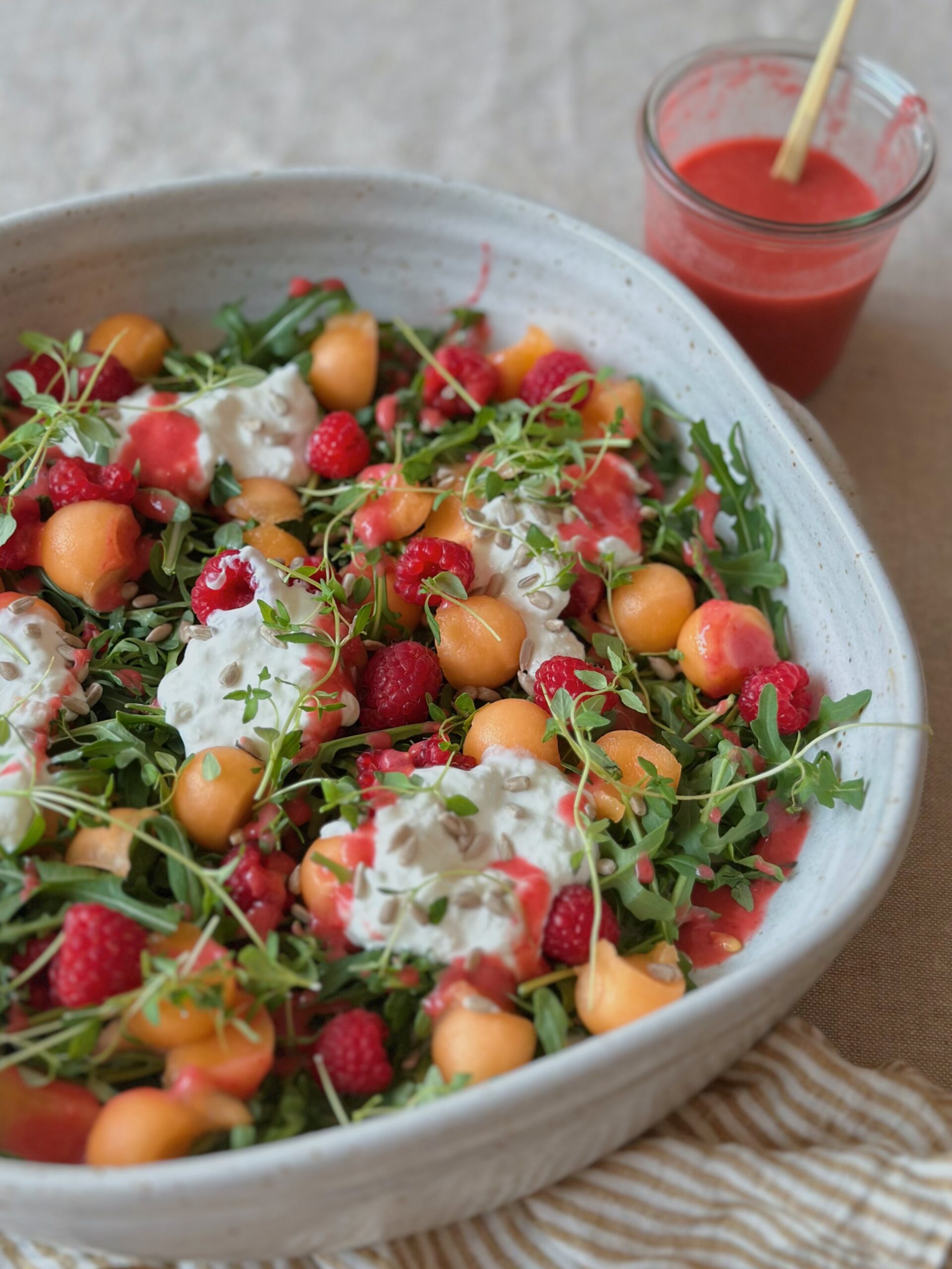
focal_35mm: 48
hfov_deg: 30.3
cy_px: 634
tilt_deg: -52.6
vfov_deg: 39.7
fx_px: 1760
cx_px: 476
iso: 80
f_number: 1.78
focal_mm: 6.86
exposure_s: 1/564
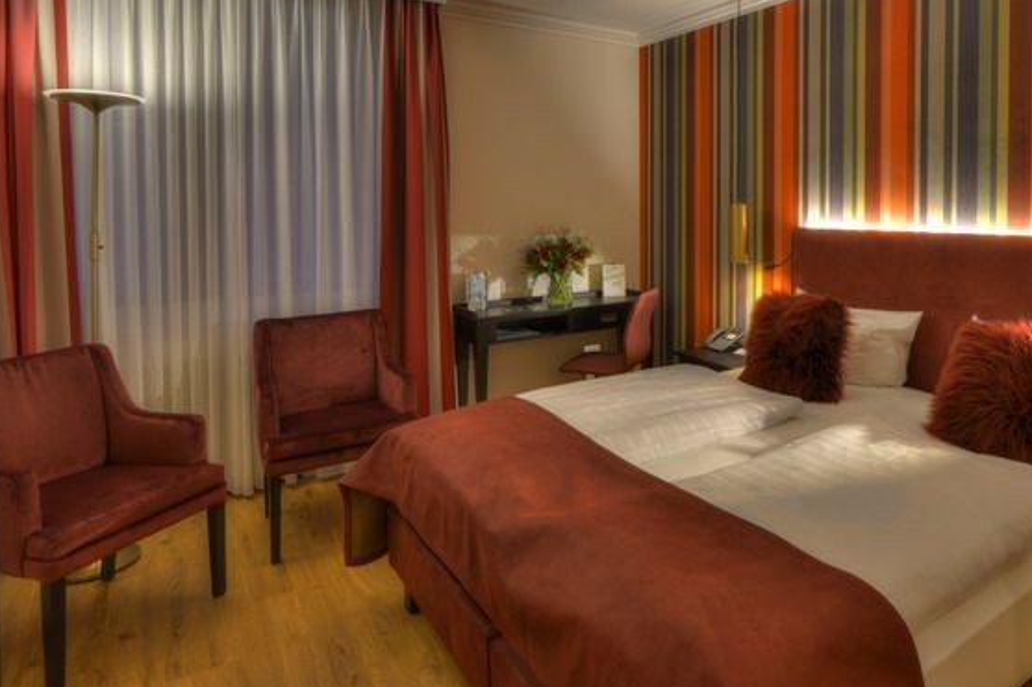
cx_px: 684
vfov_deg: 53.7
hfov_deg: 73.9
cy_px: 213
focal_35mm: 23
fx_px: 659
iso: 100
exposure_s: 1.6
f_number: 13
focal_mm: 16
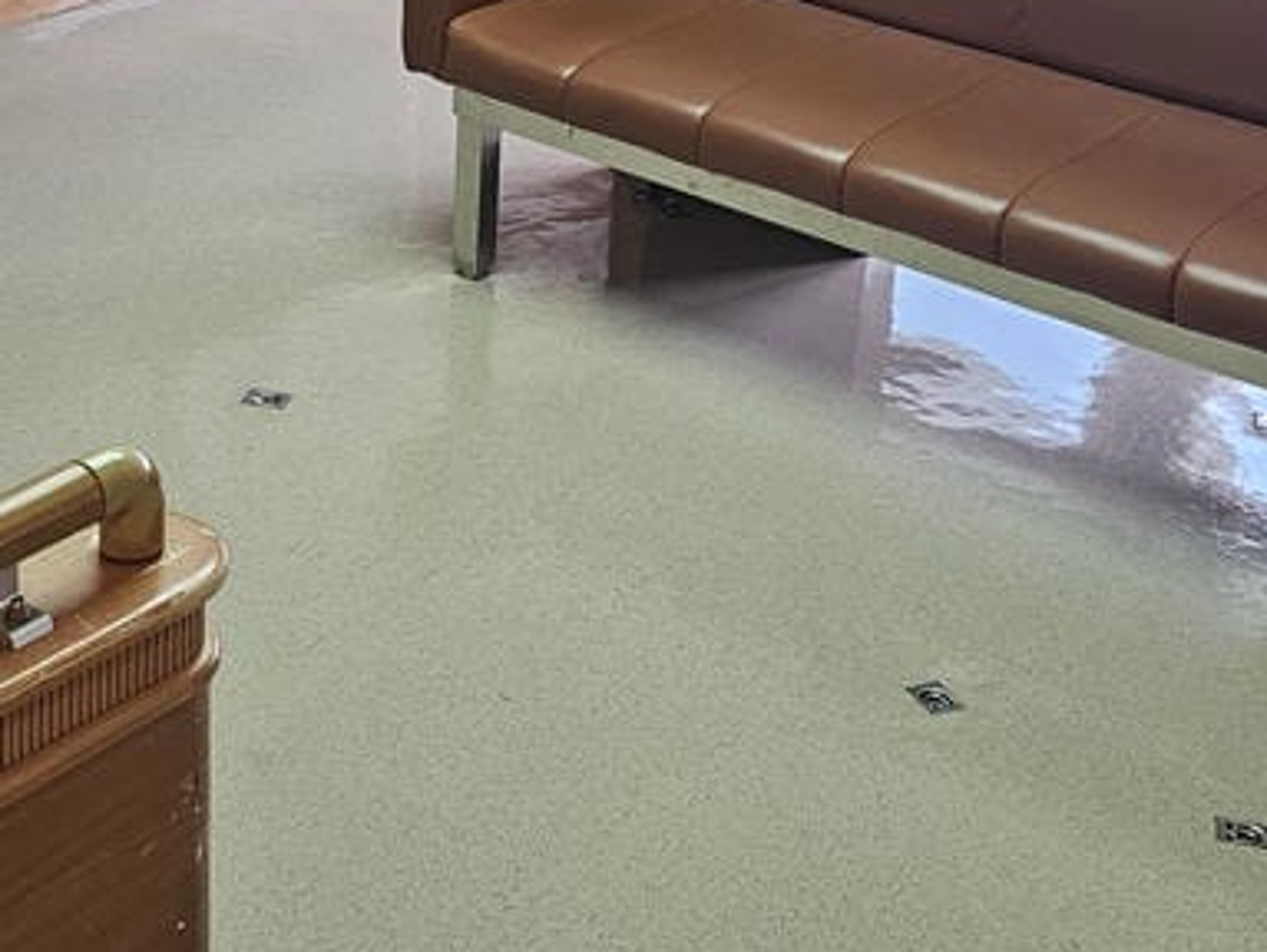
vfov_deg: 20.0
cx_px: 556
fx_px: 2638
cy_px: 69
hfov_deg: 27.0
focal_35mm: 72
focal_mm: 6.3
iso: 200
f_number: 1.7
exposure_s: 1/120
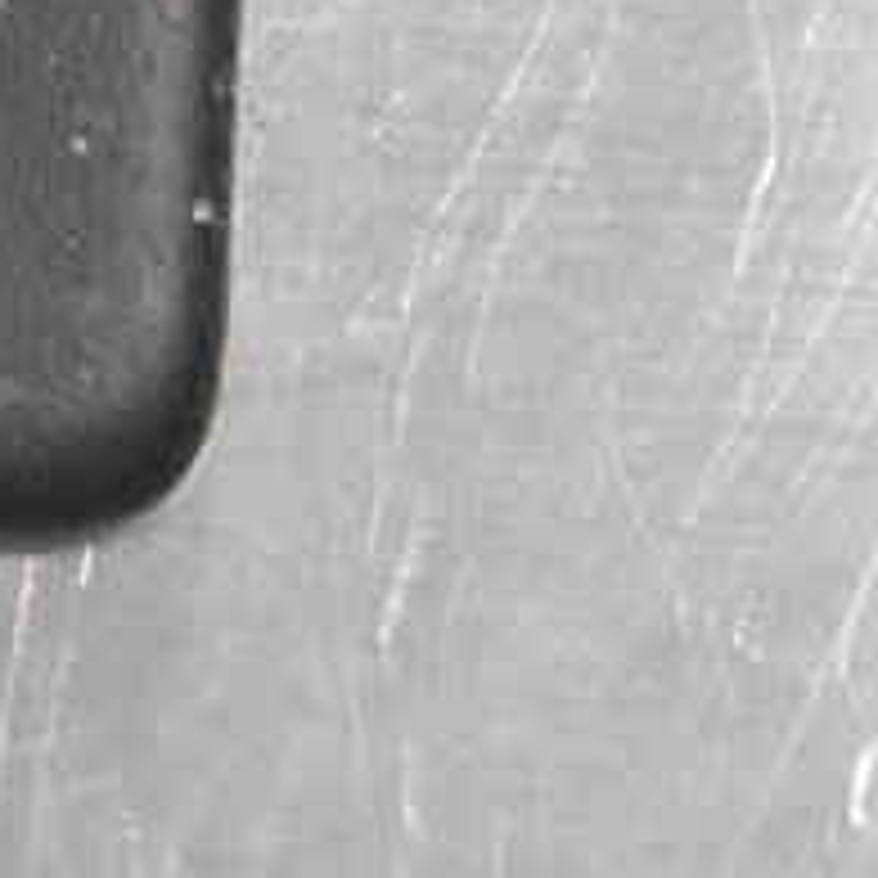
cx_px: -234
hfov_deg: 5.3
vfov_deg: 5.2
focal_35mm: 329
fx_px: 9441
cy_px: -1024
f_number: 5.6
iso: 6400
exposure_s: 1/100
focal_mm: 55
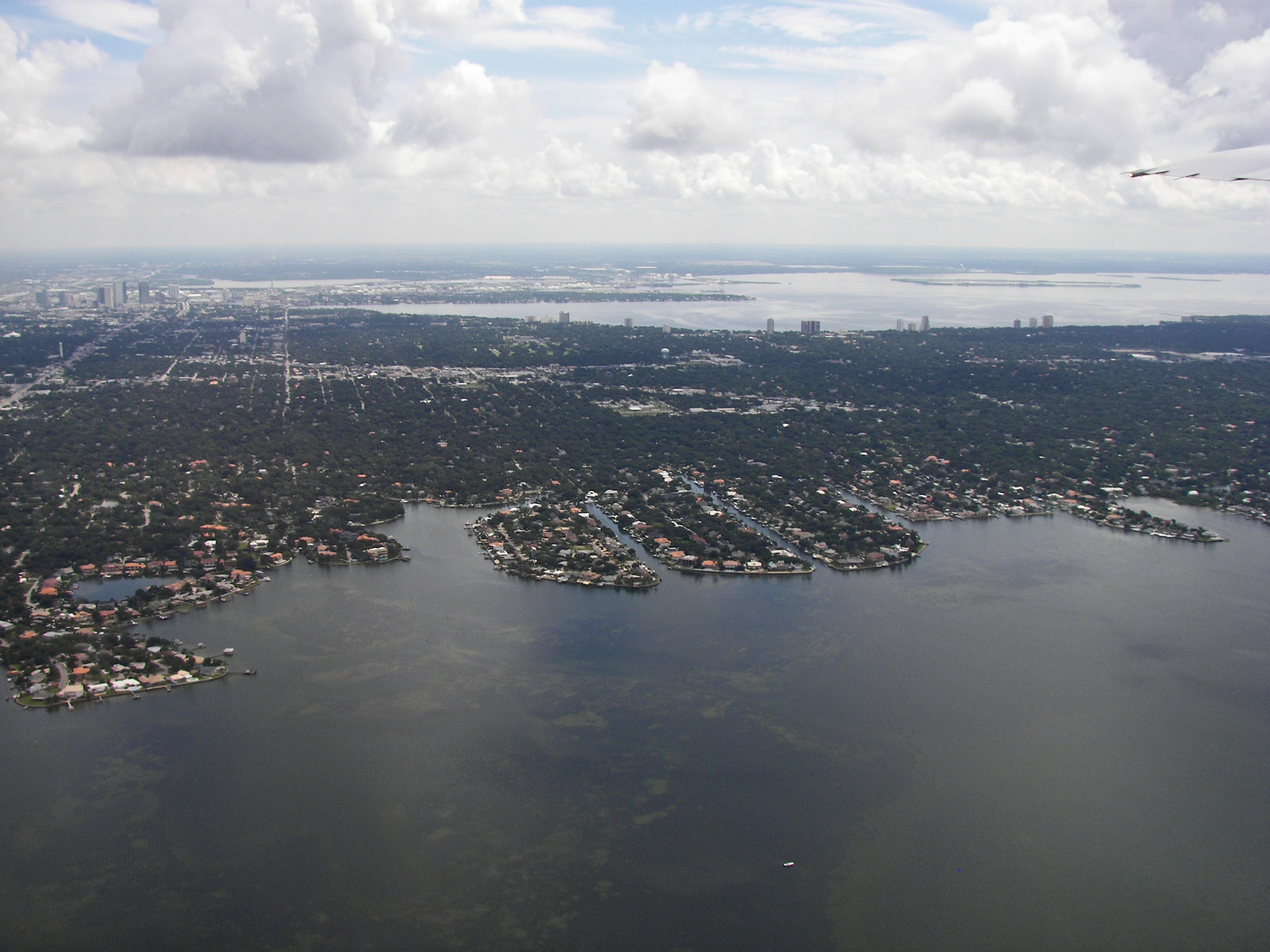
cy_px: 476
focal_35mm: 36
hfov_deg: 51.4
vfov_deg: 39.7
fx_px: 1321
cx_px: 635
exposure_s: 1/500
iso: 64
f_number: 4
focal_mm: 6
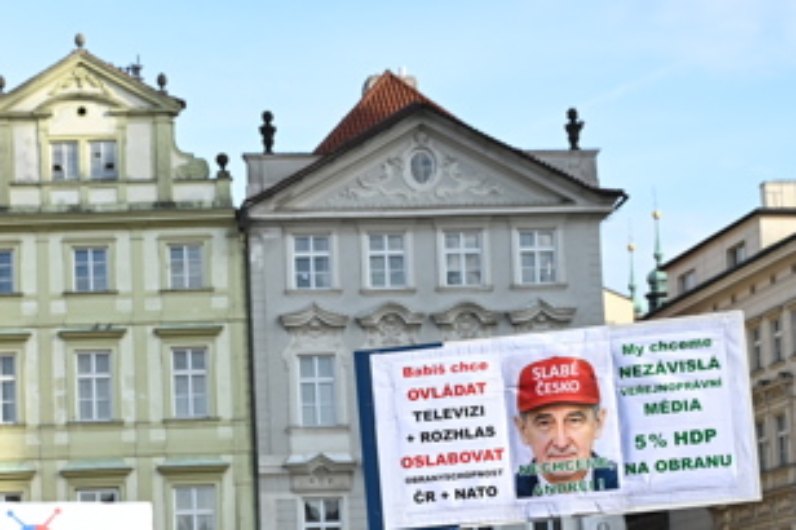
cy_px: 530
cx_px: 251
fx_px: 2033
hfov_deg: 22.0
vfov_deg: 14.6
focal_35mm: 92
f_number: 5.6
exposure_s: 1/1600
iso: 640
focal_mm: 41
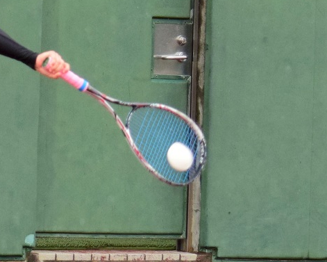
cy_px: 144
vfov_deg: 7.4
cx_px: 15
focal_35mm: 209
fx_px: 2023
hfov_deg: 9.2
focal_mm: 70
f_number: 4.5
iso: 1000
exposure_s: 1/2000
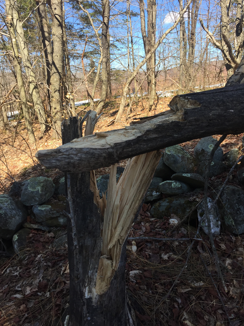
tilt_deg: -12.7
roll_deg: +4.1
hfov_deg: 45.4
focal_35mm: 31
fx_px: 291
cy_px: 154
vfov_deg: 58.3
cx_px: 128
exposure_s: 1/682
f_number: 2.2
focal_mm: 4.15
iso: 32
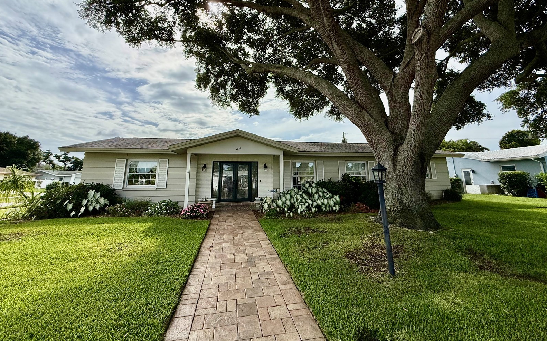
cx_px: 275
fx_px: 224
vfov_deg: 73.9
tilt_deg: +11.9
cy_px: 136
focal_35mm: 15
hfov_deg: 101.5
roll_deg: -0.1
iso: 50
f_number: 2.2
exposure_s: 1/4425
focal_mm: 2.22
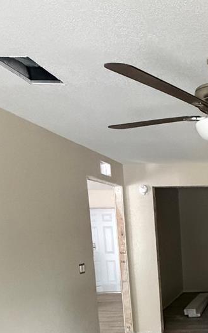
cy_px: 265
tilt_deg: -6.9
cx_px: 265
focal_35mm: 34
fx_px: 309
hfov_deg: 30.2
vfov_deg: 53.1
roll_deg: +1.0
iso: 1000
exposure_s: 1/60
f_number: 2.2
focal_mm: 2.22
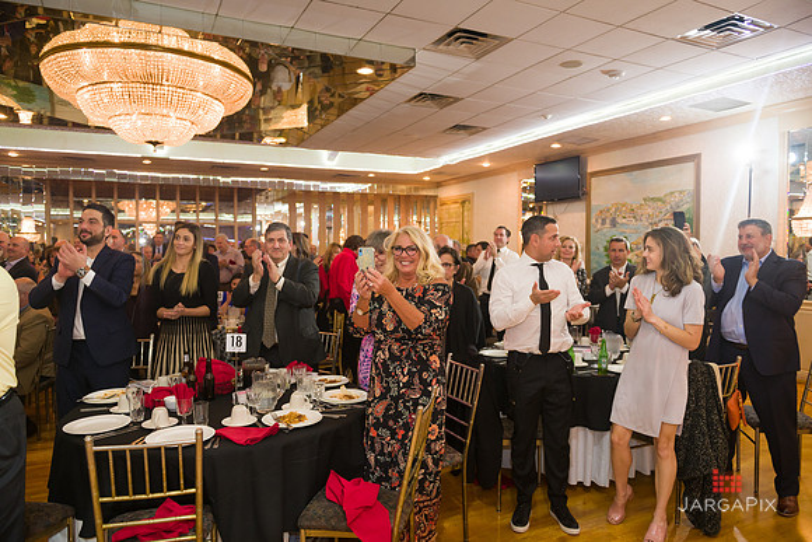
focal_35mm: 24
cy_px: 271
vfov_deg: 53.2
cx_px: 406
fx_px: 541
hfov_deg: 73.7
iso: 1000
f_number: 3.2
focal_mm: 24
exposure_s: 1/125
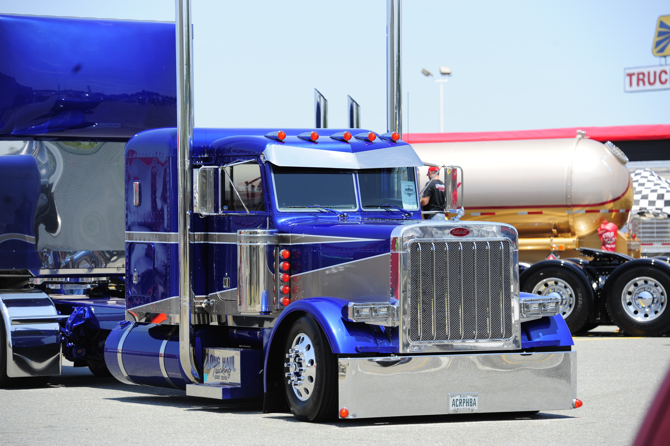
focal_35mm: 155
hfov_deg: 13.3
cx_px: 335
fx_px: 2883
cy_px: 223
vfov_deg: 8.8
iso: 200
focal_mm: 155
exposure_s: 1/640
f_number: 5.6
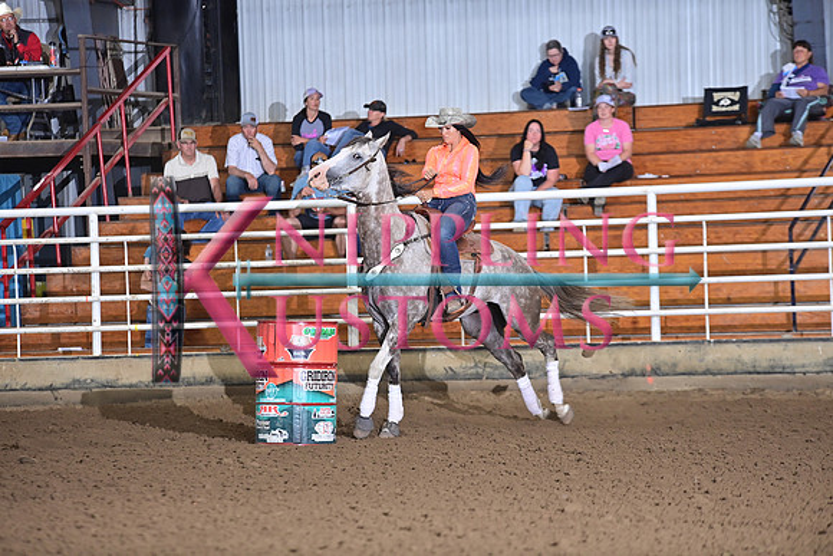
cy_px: 278
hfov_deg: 11.1
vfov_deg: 7.4
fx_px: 4281
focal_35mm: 185
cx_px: 416
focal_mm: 185
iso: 1250
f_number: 3.2
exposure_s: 1/250
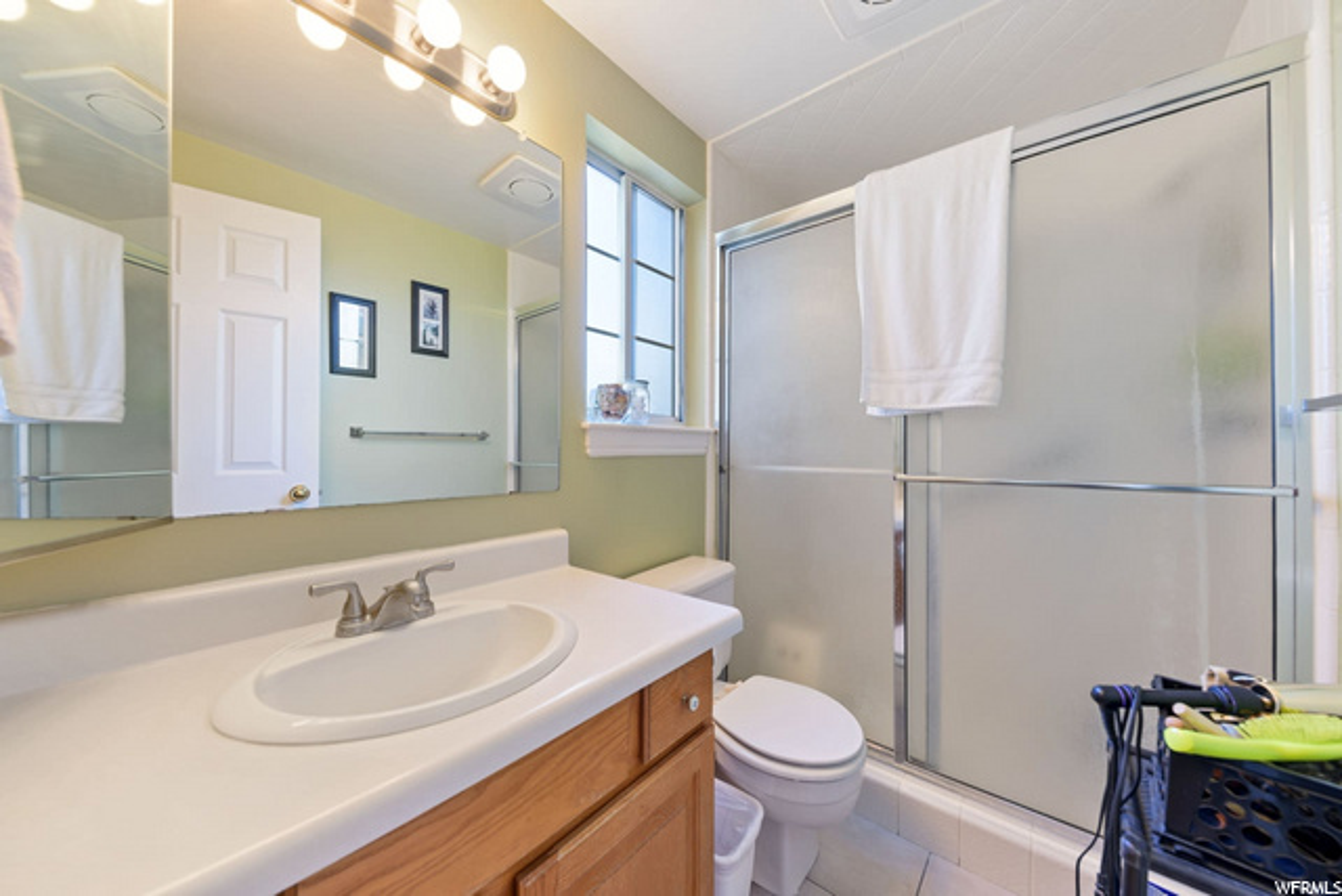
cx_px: 671
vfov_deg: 90.0
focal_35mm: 12
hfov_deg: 112.6
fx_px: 447
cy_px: 448
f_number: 8
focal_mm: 12
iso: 100
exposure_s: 3
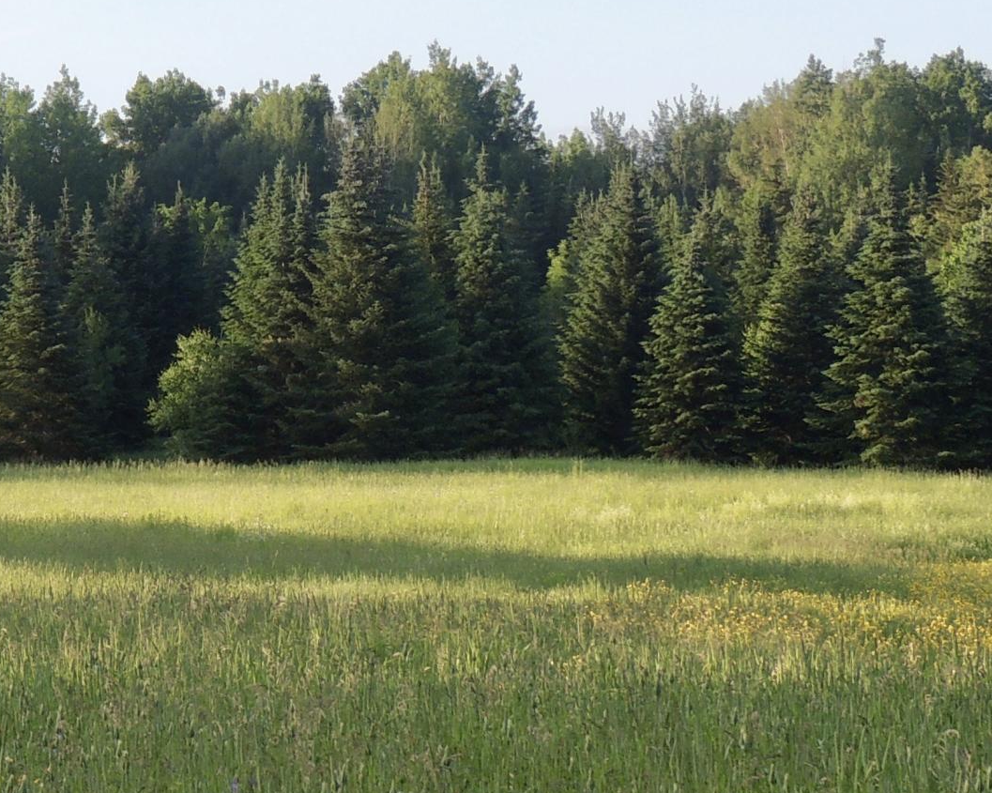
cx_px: 5
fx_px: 5694
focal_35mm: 194
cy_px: 382
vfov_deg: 8.0
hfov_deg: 9.9
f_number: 3.9
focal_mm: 12.4
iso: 100
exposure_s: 1/200
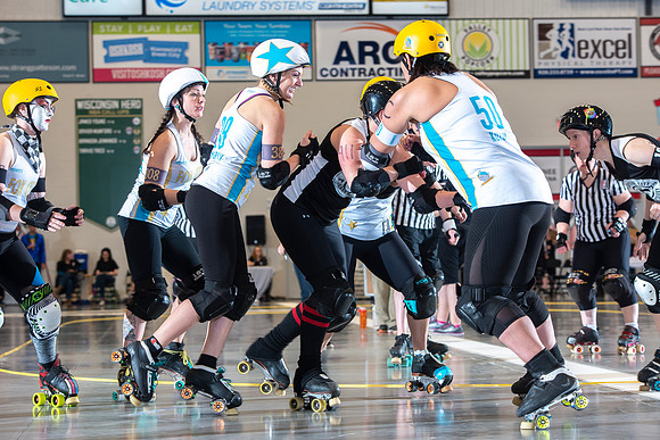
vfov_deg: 13.7
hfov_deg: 20.4
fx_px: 1834
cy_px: 220
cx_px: 330
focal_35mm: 100
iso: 500
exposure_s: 1/160
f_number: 5.6
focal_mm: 100
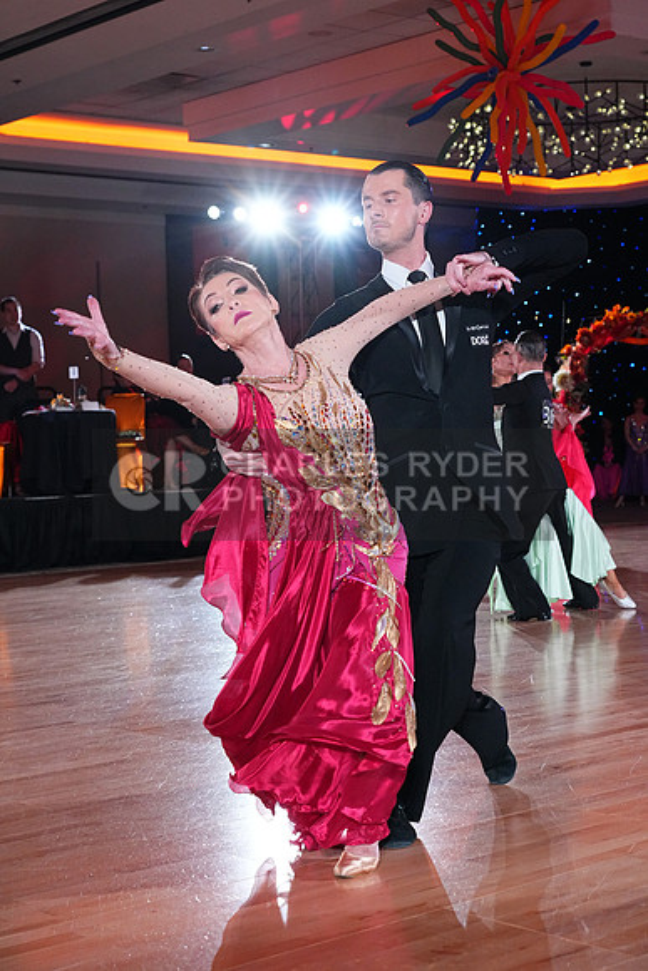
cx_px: 324
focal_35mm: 62
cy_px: 486
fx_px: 1673
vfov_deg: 32.4
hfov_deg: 21.9
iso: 5000
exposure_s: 1/400
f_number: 5.6
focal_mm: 62
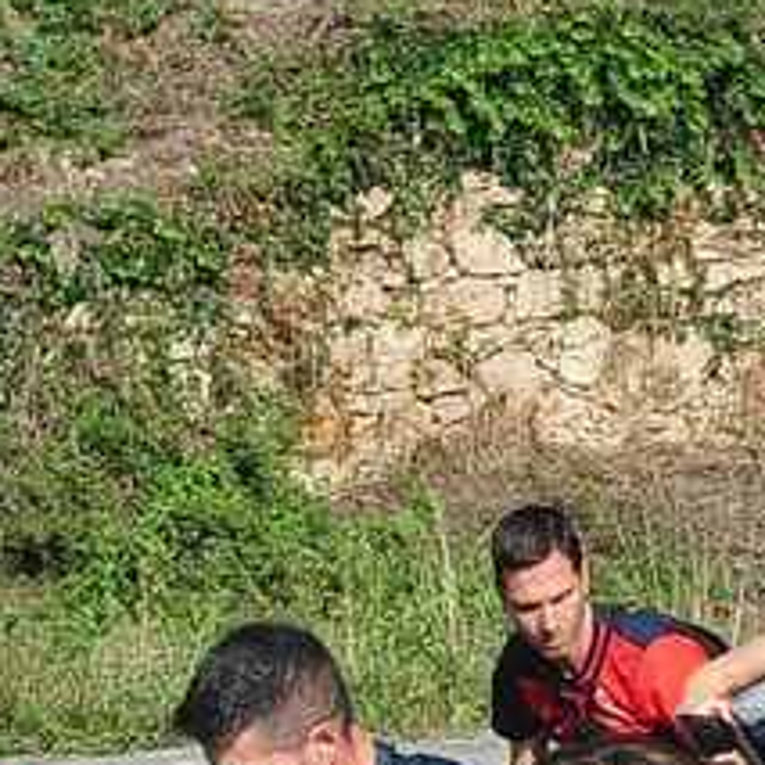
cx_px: 388
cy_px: 1410
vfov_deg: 7.6
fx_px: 5576
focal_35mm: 223
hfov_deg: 7.8
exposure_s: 1/800
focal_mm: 35
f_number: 5.6
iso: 160
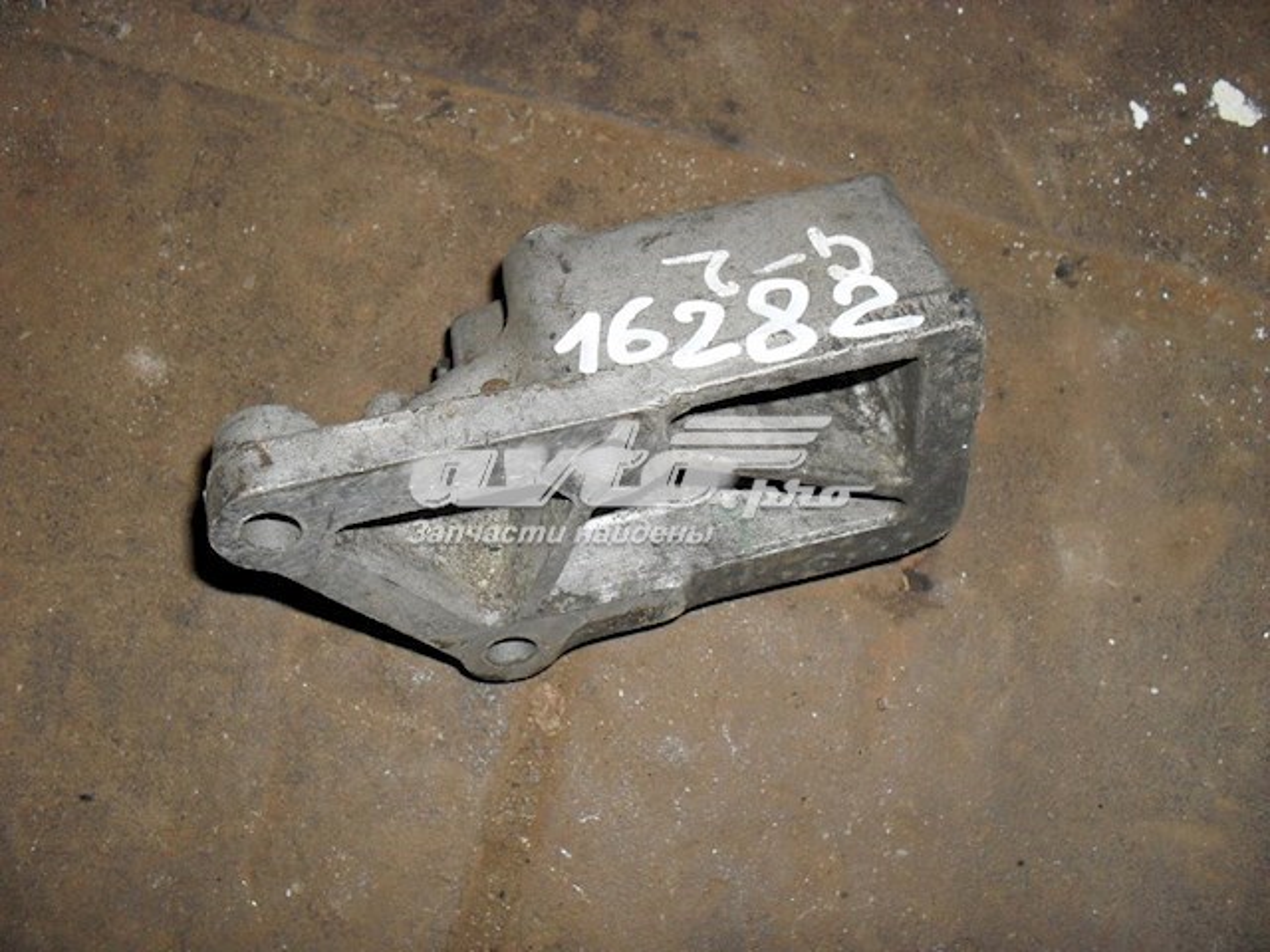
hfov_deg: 52.6
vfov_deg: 40.7
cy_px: 476
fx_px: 1284
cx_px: 635
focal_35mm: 35
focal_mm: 6.3
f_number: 3.2
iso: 200
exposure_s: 1/45
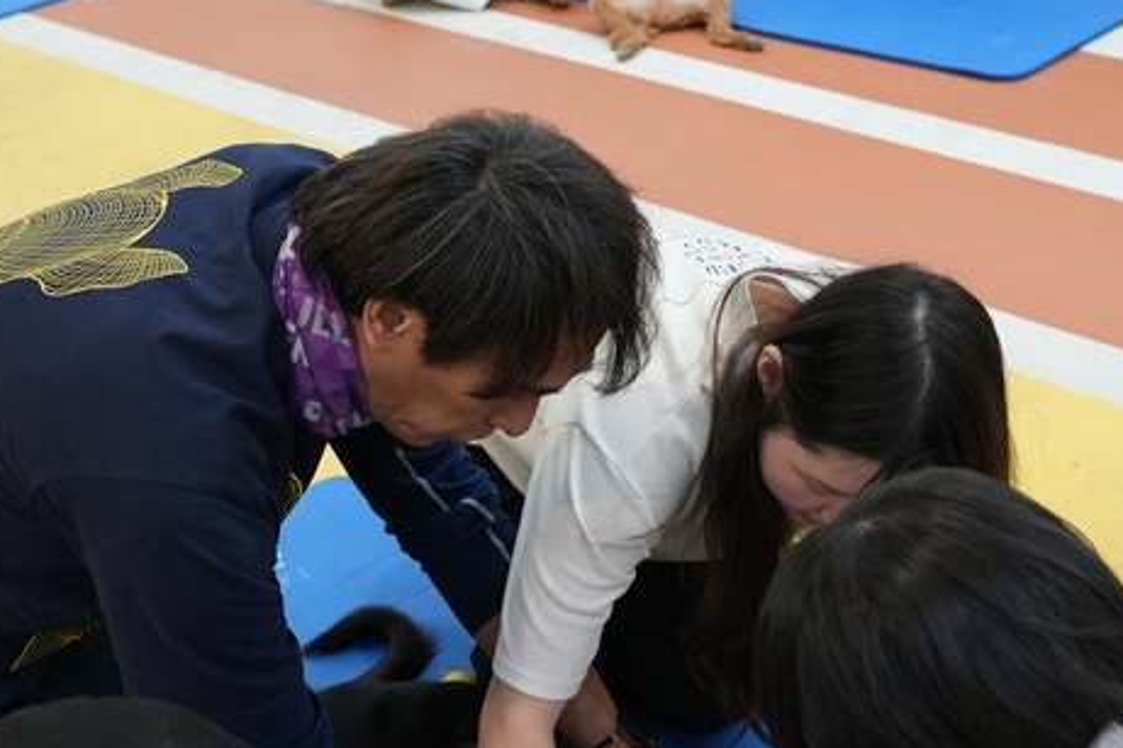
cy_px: 603
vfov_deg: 22.6
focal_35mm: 59
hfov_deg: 33.9
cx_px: 529
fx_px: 1840
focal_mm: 34
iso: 4000
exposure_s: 1/100
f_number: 5
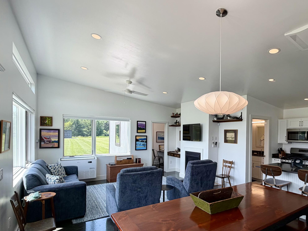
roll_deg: -0.6
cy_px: 137
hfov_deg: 77.9
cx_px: 187
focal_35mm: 21
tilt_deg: -1.3
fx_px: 187
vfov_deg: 63.0
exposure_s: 1/120
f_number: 2.2
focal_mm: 2.22
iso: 40
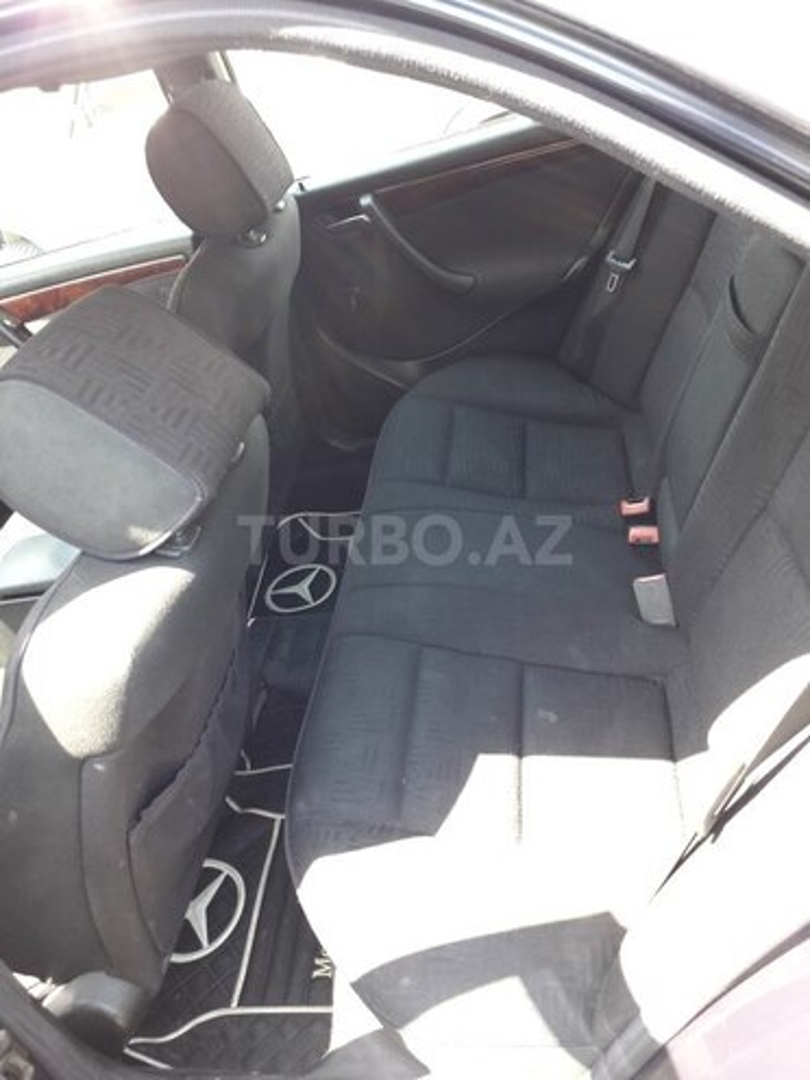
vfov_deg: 63.4
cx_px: 405
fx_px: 874
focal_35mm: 28
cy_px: 540
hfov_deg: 49.7
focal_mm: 3.7
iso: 50
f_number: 1.9
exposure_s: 1/33
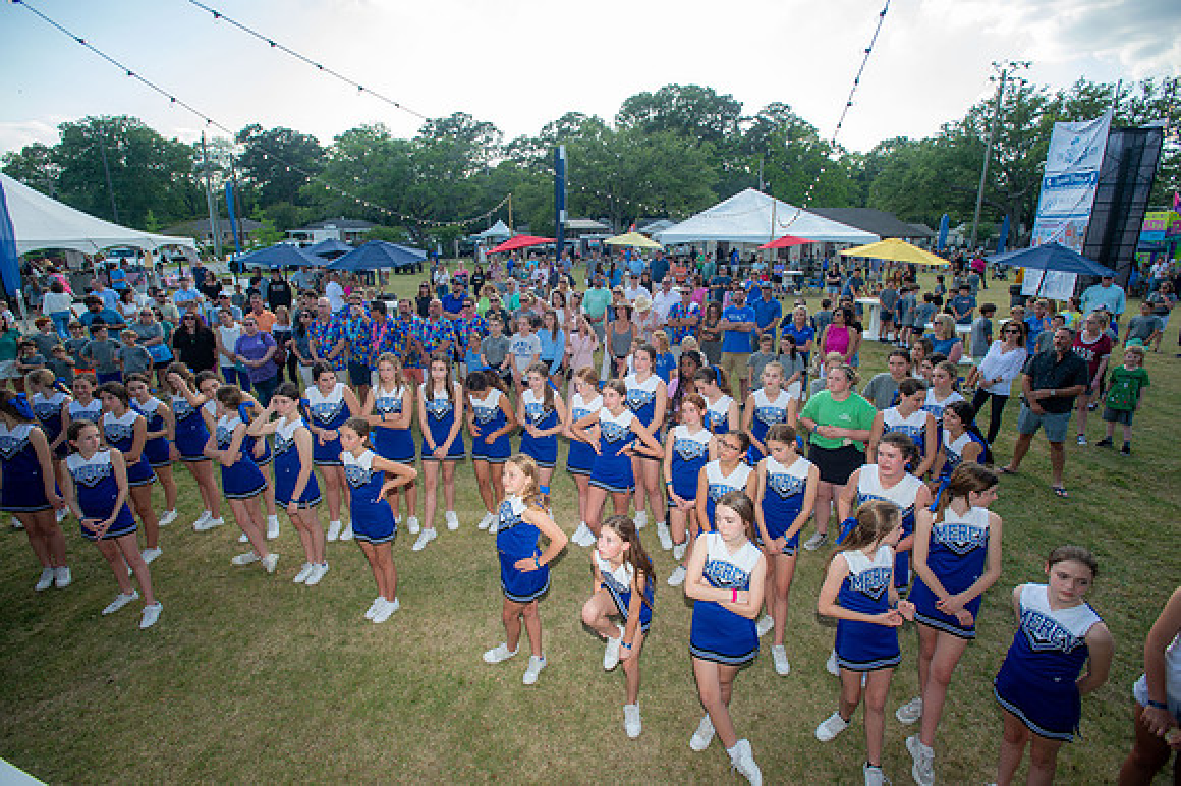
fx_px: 557
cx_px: 590
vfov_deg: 70.4
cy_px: 393
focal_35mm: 17
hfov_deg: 93.3
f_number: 4.5
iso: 100
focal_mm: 17
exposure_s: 1/250
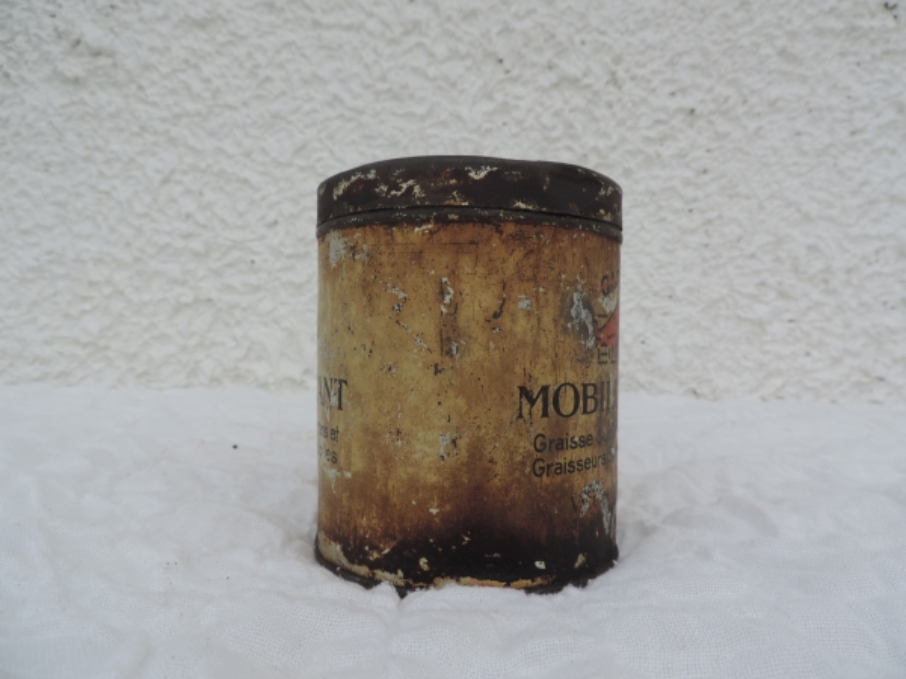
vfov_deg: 56.8
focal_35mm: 24
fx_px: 628
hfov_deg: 71.6
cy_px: 340
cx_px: 453
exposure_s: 1/160
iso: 80
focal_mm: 4.3
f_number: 3
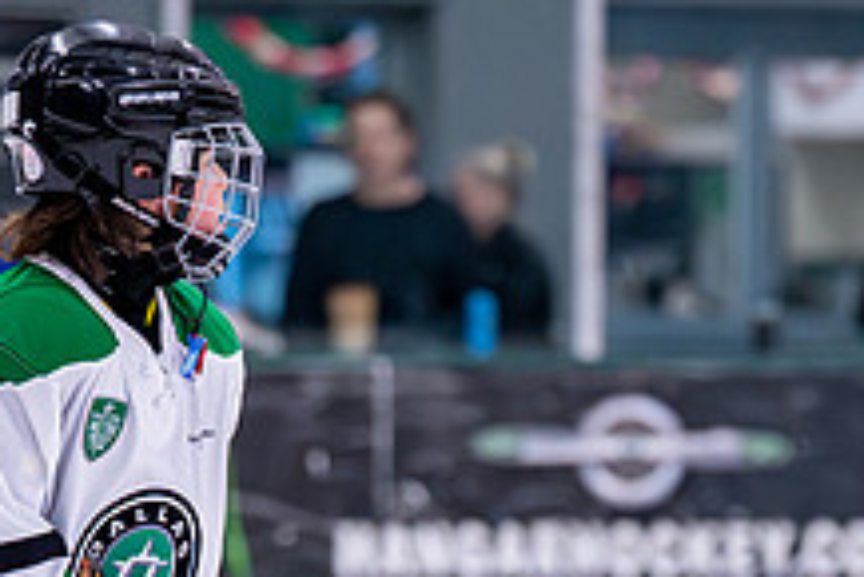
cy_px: 725
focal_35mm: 435
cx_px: 207
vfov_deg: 3.2
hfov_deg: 4.7
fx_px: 10447
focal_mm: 113
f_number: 2.8
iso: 2500
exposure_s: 1/1250
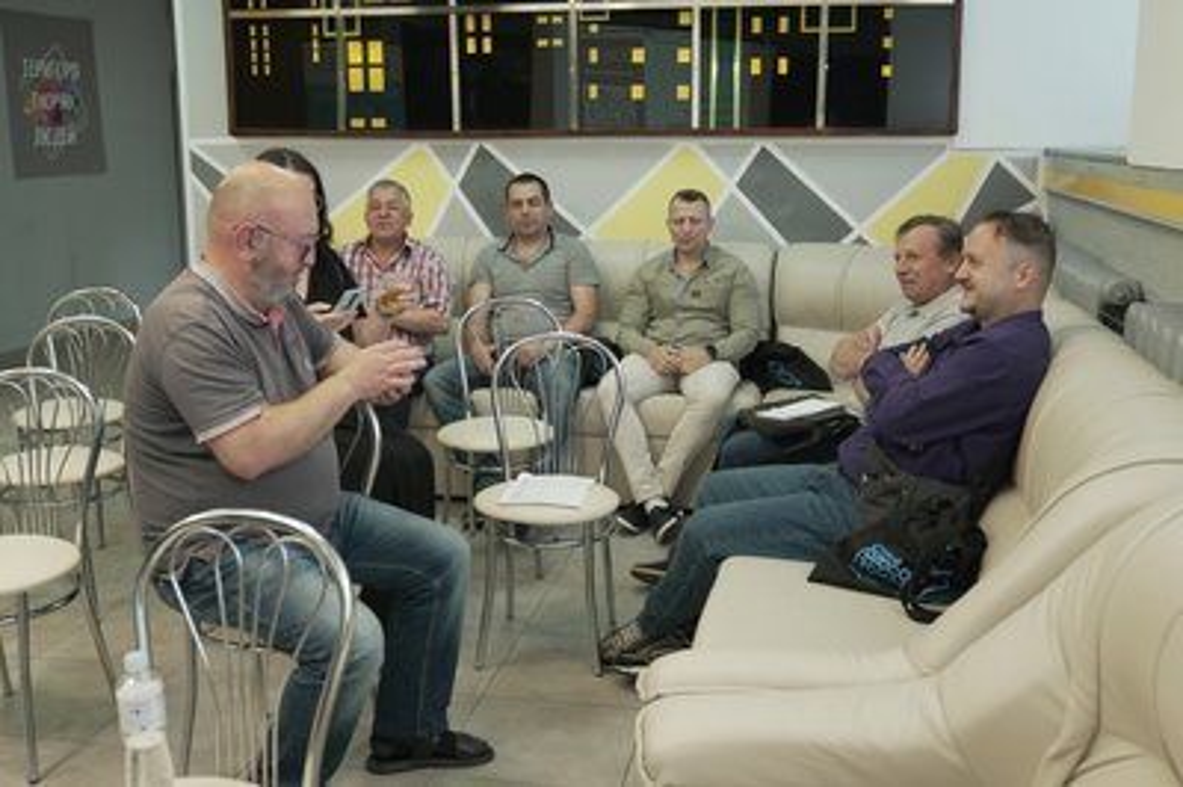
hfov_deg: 58.8
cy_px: 394
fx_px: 1051
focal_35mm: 32
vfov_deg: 41.0
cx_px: 592
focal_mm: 32
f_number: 3.5
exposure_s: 1/100
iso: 2000
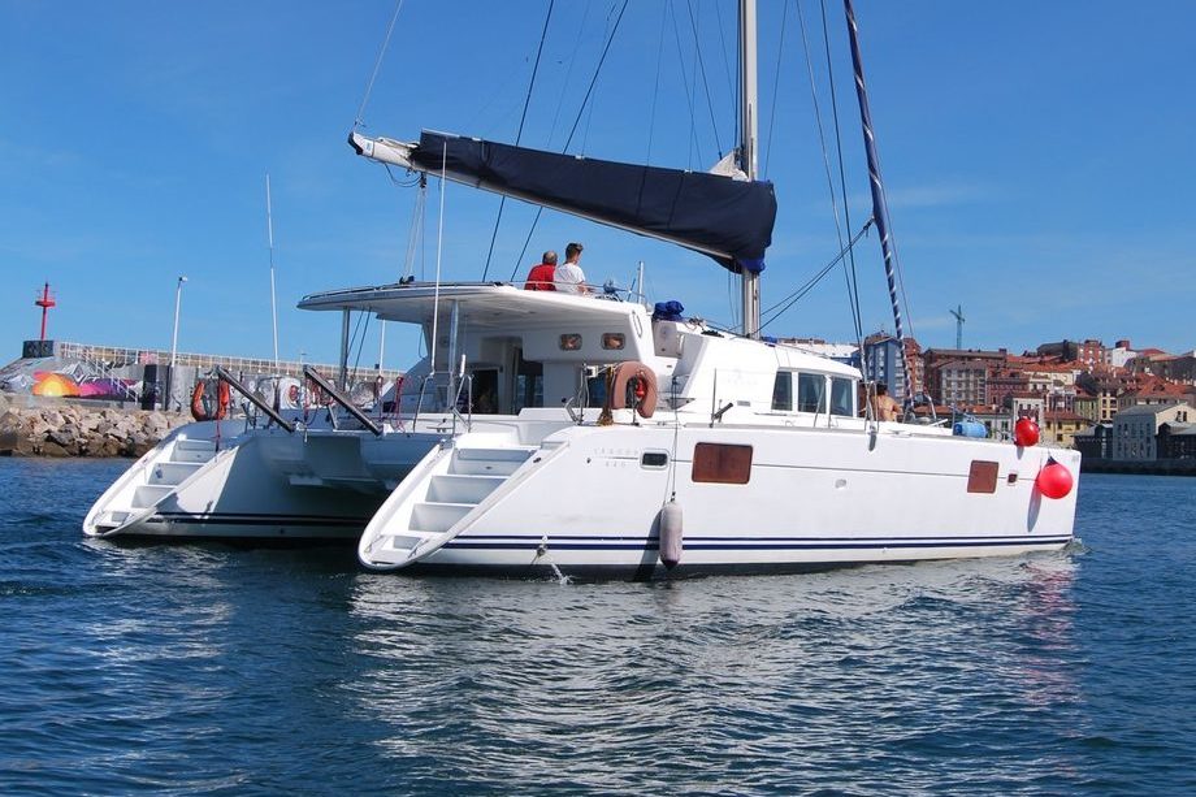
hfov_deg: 67.4
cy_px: 398
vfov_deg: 47.9
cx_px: 598
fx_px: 897
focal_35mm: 27
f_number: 9
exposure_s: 1/320
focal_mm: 18
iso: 100
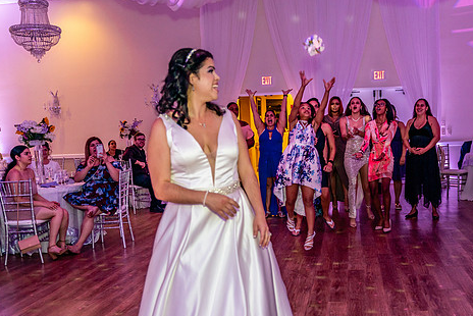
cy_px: 194
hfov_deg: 48.1
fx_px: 526
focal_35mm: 40
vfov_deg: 33.3
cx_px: 283
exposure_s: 1/125
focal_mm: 32
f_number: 2.8
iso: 1000
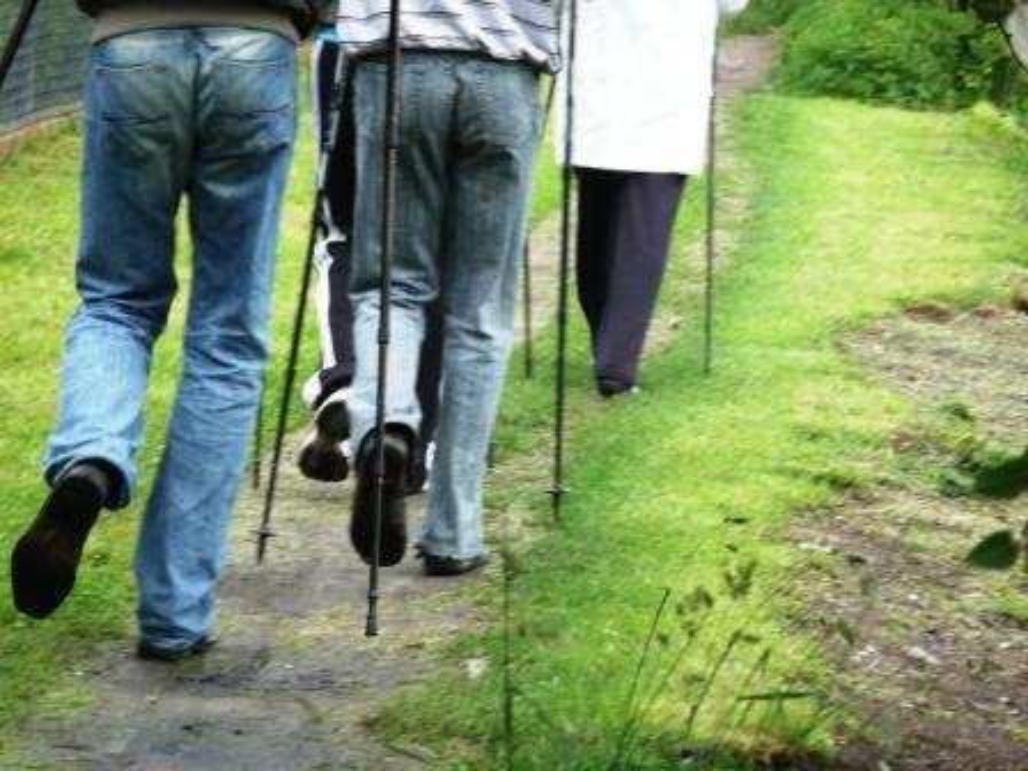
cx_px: 514
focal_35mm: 280
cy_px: 386
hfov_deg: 7.1
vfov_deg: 5.3
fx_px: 8315
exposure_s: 1/125
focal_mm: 47
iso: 160
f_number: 4.9
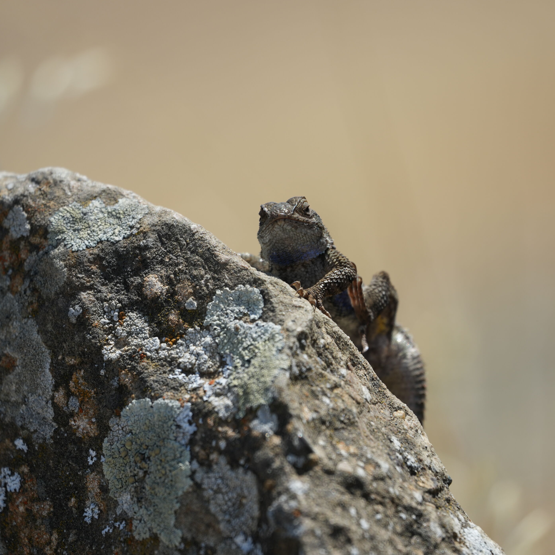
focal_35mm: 525
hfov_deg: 3.3
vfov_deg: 3.3
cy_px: 285
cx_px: 340
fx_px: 9523
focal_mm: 400
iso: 250
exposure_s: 1/800
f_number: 6.3
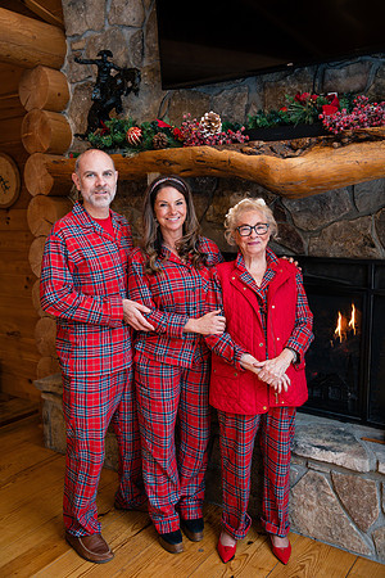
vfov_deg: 55.8
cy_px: 289
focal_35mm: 34
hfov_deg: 38.9
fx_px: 545
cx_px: 192
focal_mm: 34
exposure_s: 1/160
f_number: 3.2
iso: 1000
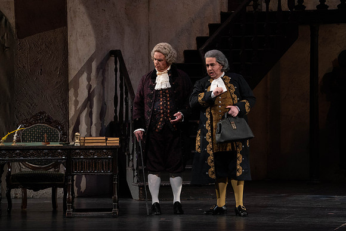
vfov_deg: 7.0
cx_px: 173
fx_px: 1894
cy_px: 116
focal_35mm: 197
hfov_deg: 10.4
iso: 3200
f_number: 9
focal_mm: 197
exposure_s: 1/250
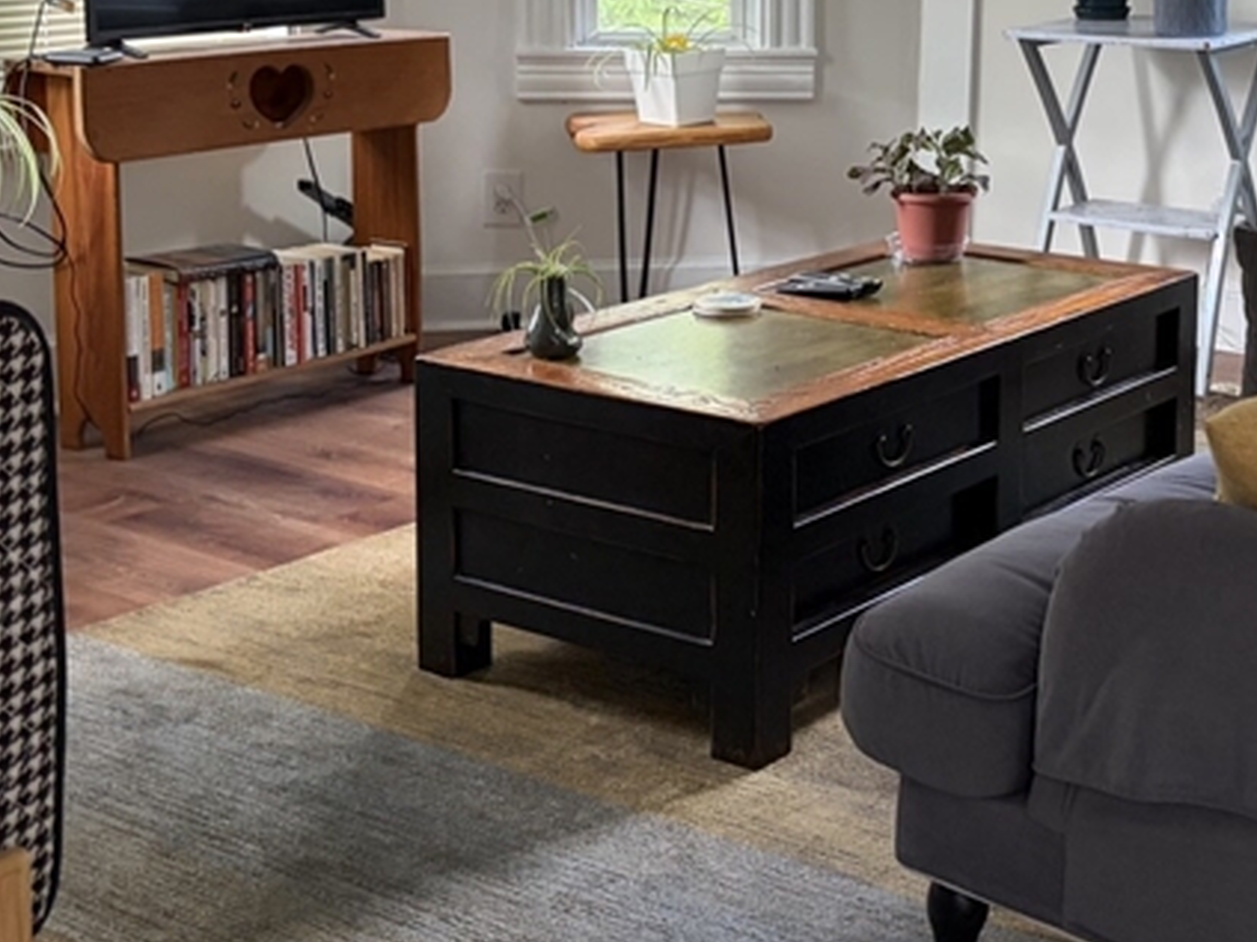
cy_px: 157
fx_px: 2287
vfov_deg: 22.9
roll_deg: +0.2
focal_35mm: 63
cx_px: 921
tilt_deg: -6.2
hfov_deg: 30.3
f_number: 1.6
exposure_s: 1/60
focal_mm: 5.96
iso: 160
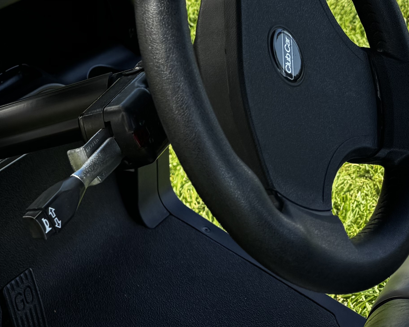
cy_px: -100
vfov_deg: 19.3
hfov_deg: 24.3
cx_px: -40
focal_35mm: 73
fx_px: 884
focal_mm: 6.76
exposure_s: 1/1923
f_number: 1.78
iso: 80
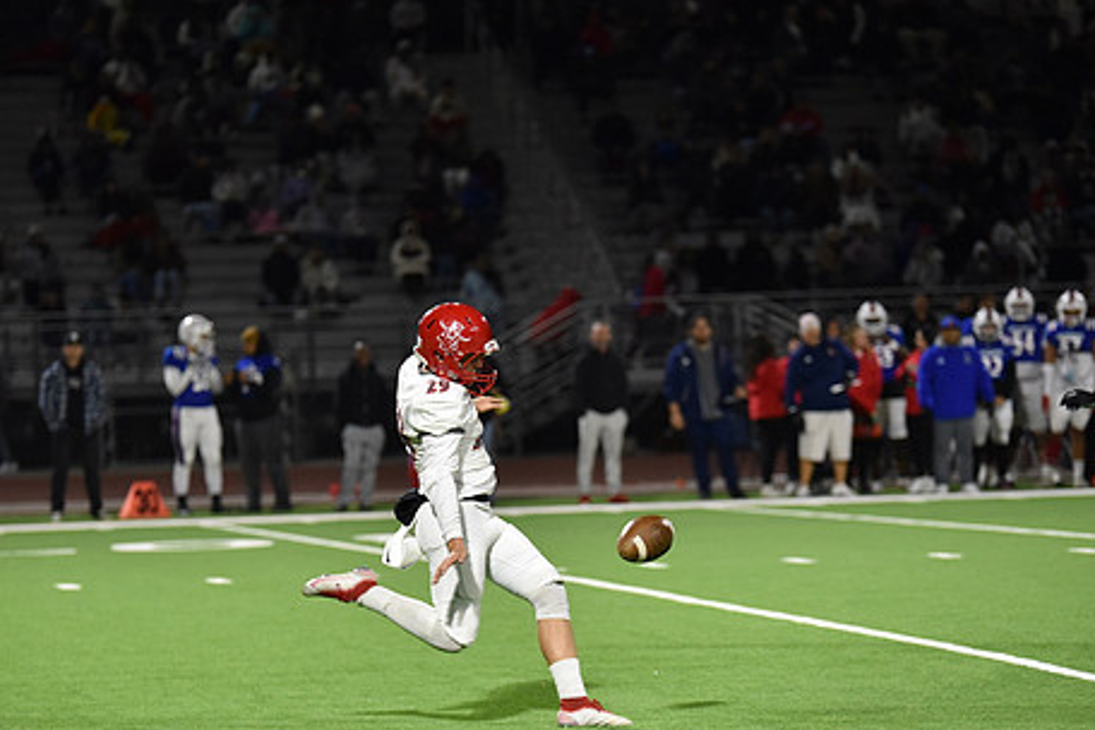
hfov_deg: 10.4
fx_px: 5992
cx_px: 447
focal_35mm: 197
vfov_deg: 7.0
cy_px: 441
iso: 4000
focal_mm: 155
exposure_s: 1/640
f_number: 2.8
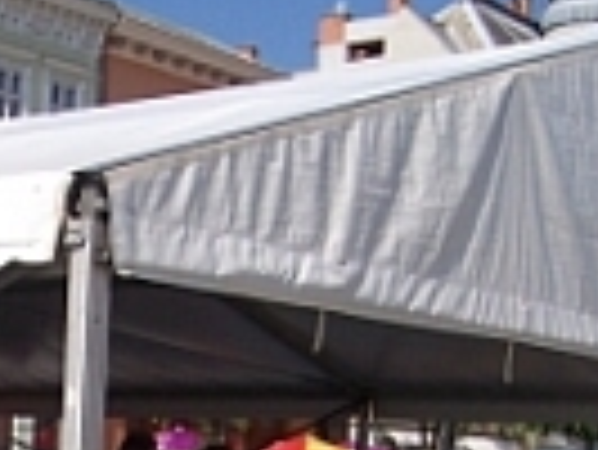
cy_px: 628
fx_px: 1764
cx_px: 45
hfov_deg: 18.9
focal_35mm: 102
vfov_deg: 13.8
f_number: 5.6
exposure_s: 1/750
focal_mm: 5.6
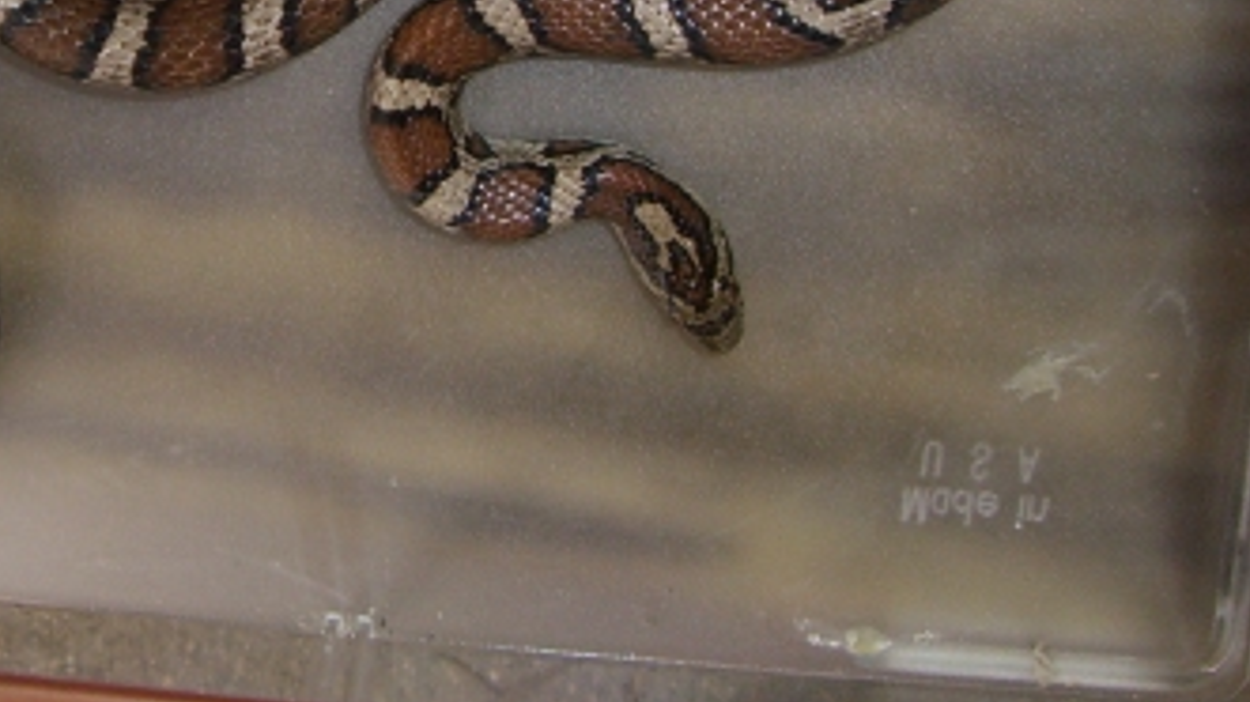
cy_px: -147
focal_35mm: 80
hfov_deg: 26.1
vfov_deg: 14.6
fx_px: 2651
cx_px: 283
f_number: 2.7
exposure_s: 1/60
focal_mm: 6.2
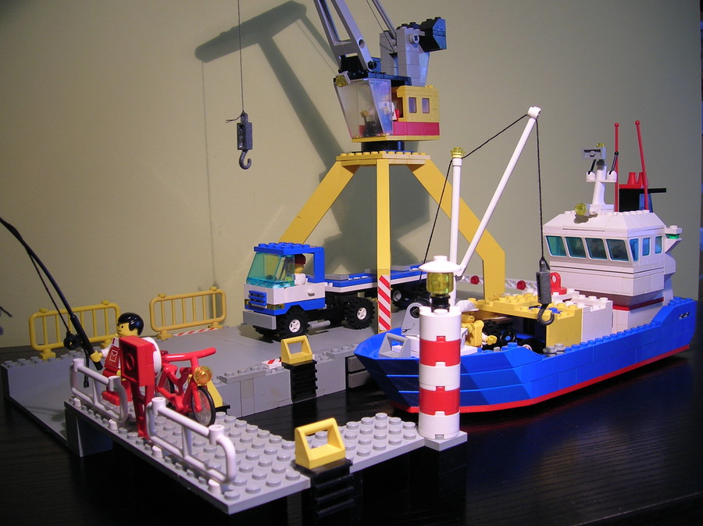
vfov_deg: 41.7
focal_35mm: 34
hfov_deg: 54.0
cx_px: 352
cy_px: 263
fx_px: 690
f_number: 2.9
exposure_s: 1/9.8
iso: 50
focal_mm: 5.7
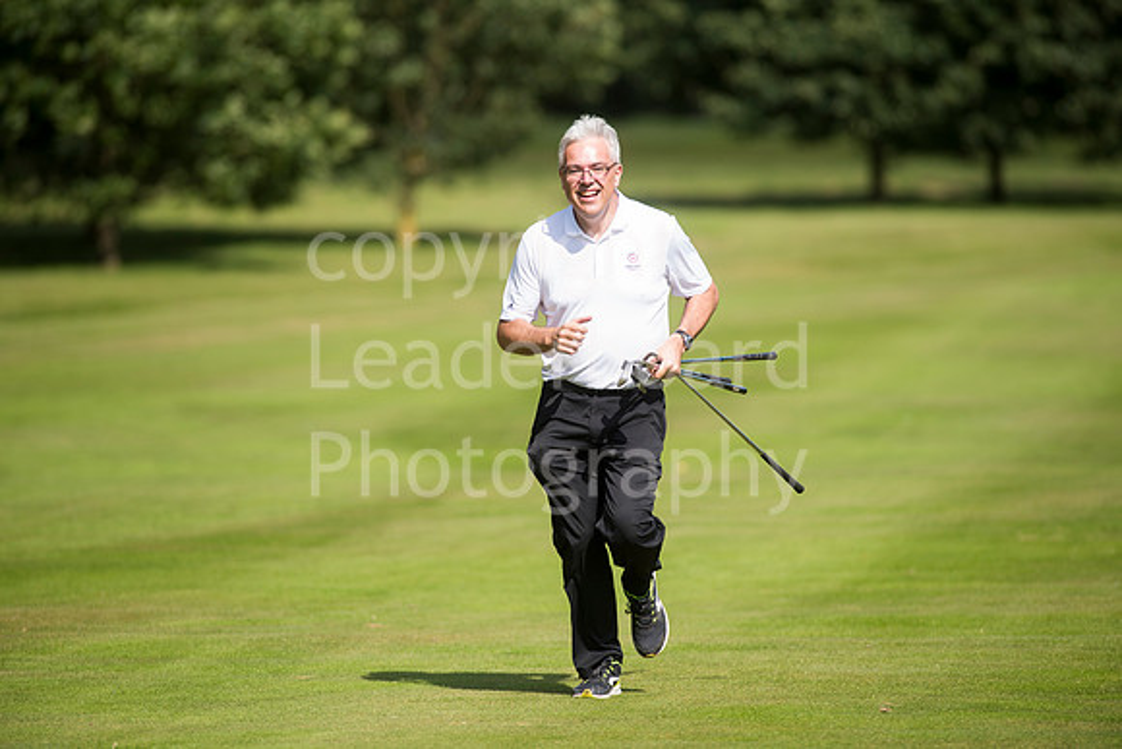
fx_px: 9352
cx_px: 561
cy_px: 374
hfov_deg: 6.9
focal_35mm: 300
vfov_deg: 4.6
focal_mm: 300
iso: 200
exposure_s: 1/1250
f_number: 4.5
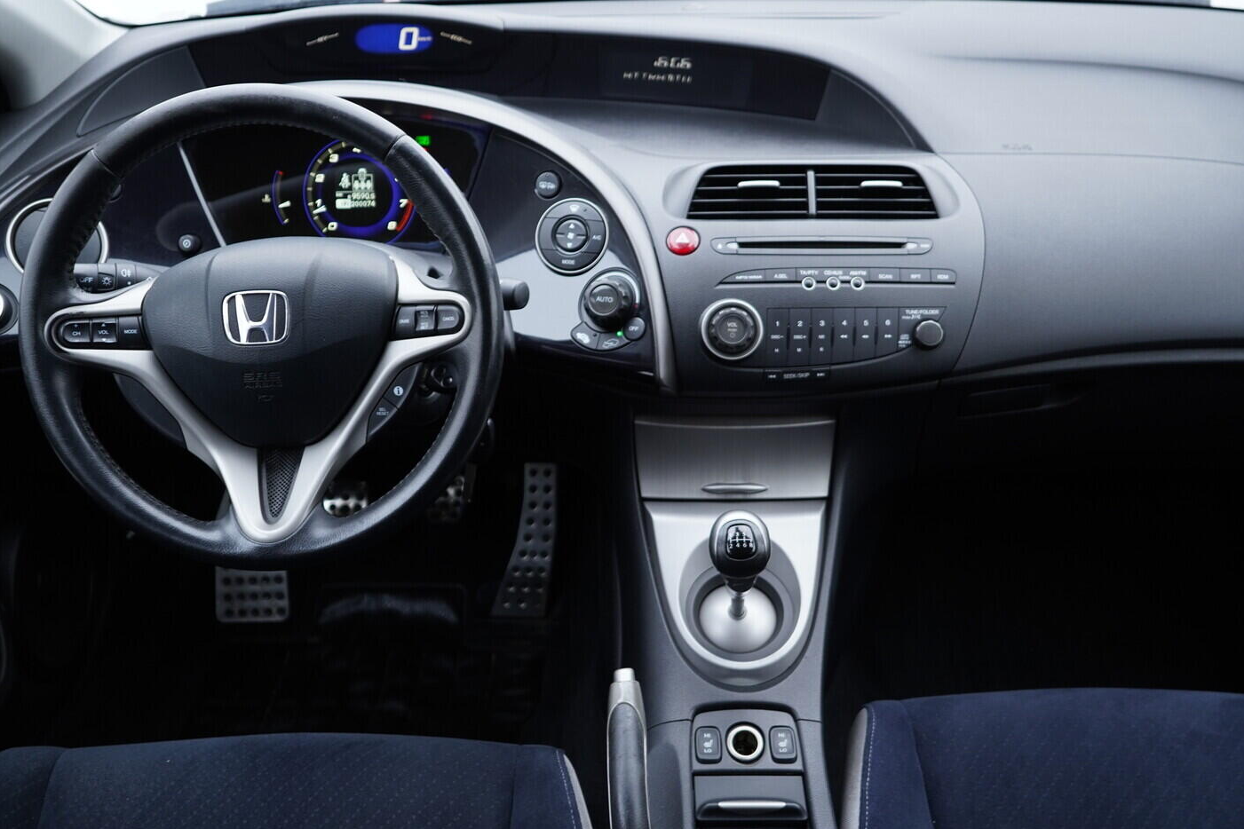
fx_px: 1278
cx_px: 609
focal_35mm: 37
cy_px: 405
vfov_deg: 35.9
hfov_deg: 51.9
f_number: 2.8
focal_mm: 24
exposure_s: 1/40
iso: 250
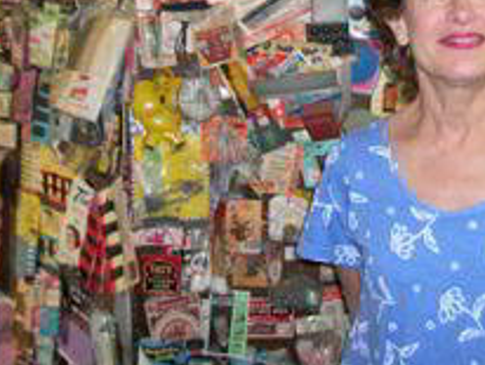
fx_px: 940
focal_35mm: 67
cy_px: -5
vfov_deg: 21.2
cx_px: 323
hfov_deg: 28.7
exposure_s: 1/30
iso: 160
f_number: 2.9
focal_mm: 5.7
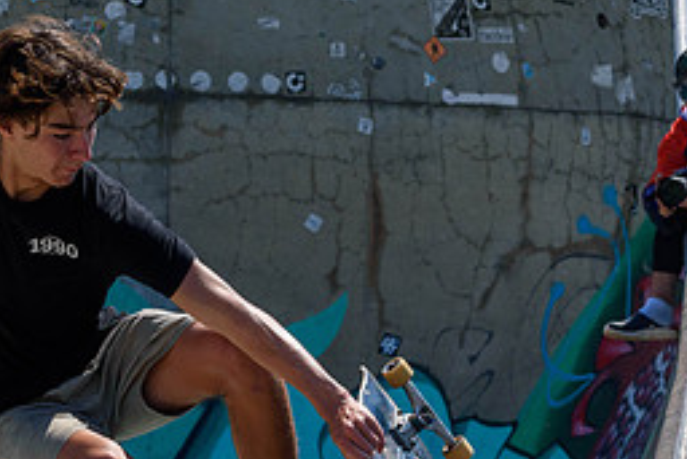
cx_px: 191
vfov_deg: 5.8
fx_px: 4544
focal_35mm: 238
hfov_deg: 8.6
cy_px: 442
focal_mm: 70
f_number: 7.1
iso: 200
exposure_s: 1/1000
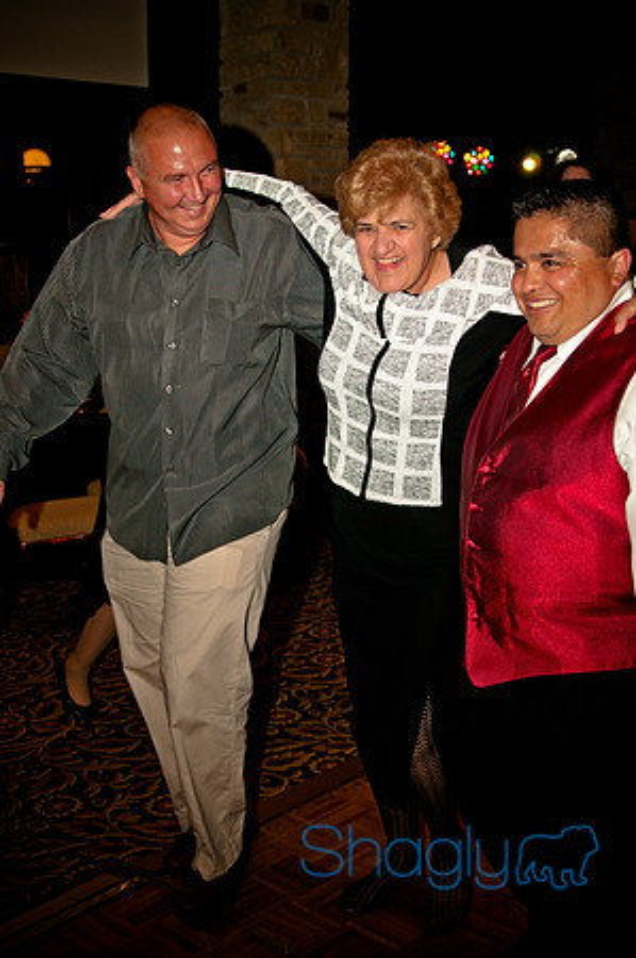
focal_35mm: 42
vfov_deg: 46.4
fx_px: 1115
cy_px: 479
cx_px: 318
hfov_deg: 31.8
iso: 400
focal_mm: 28
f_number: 3.2
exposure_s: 1/200
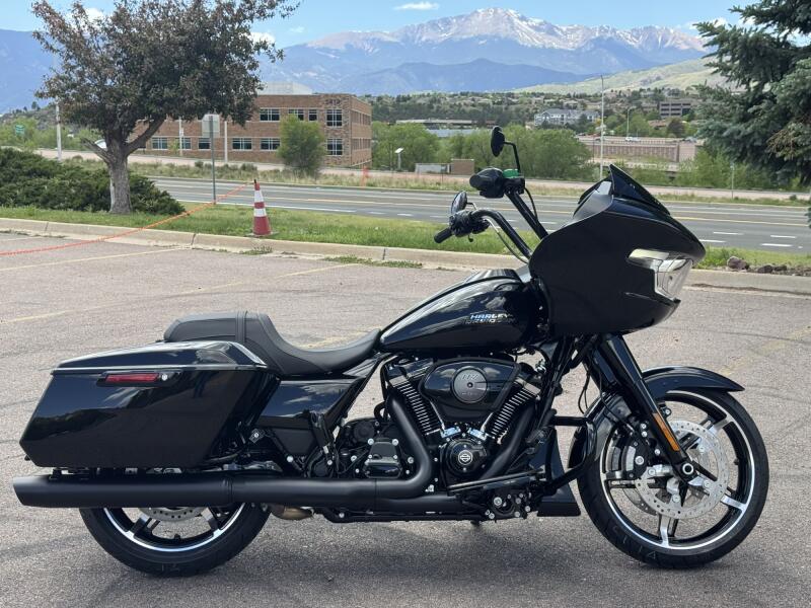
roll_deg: -1.2
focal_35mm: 48
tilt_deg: -9.9
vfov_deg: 30.3
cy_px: 304
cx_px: 406
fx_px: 1125
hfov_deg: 39.7
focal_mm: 6.76
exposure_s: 1/1395
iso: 64
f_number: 1.78
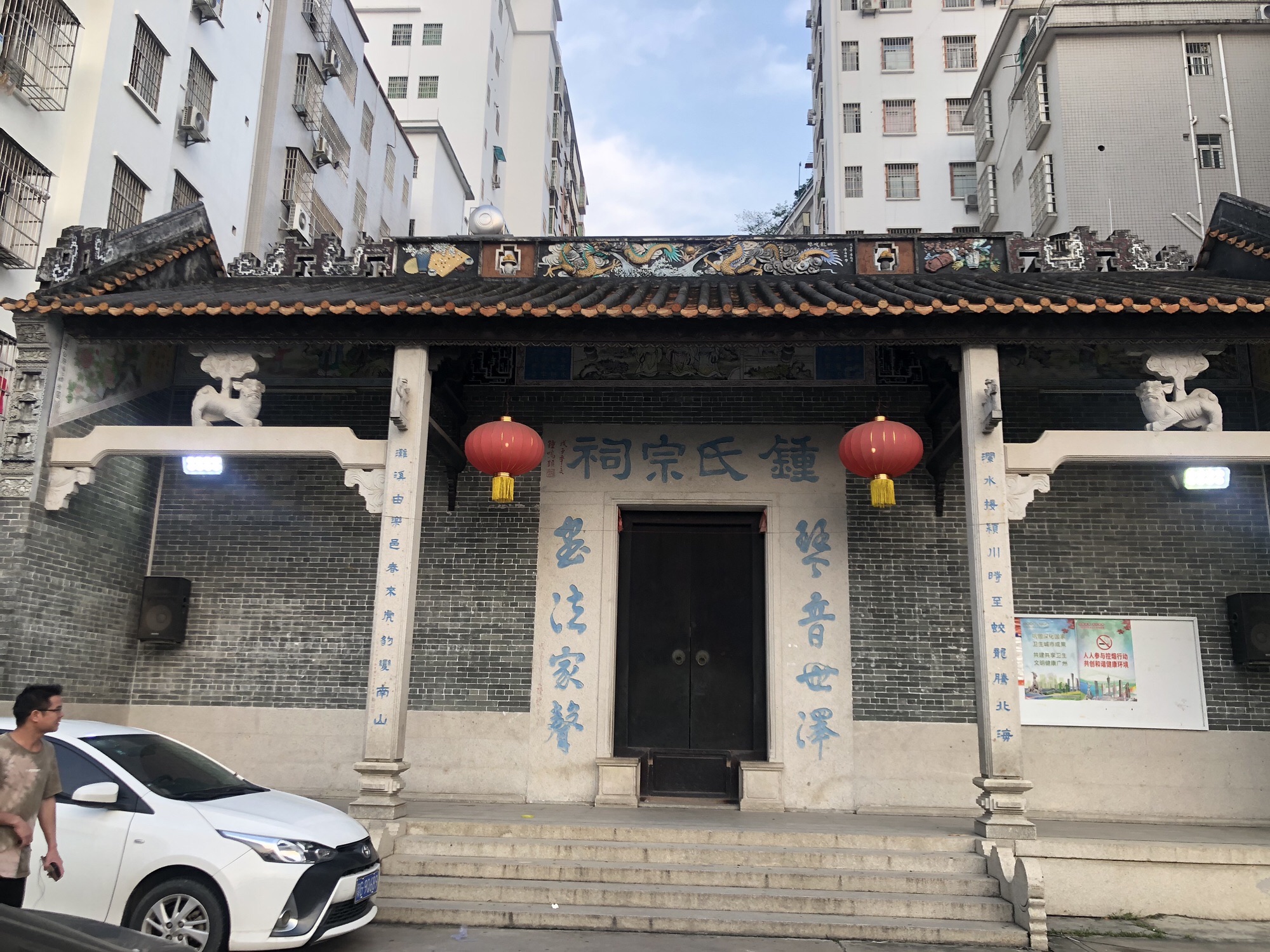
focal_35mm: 28
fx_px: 1027
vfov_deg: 49.7
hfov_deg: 63.4
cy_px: 476
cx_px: 635
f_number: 1.8
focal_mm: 4
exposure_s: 1/136
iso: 20
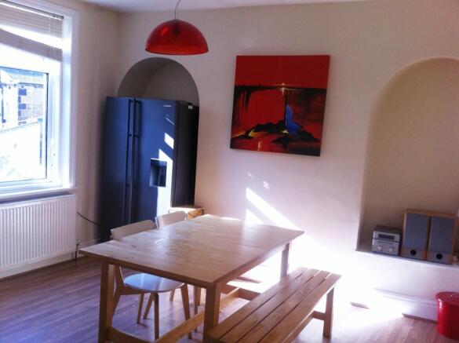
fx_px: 463
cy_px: 172
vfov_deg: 40.6
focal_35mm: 35
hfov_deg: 52.7
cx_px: 230
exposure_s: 1/120
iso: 125
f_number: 2.8
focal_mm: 3.85
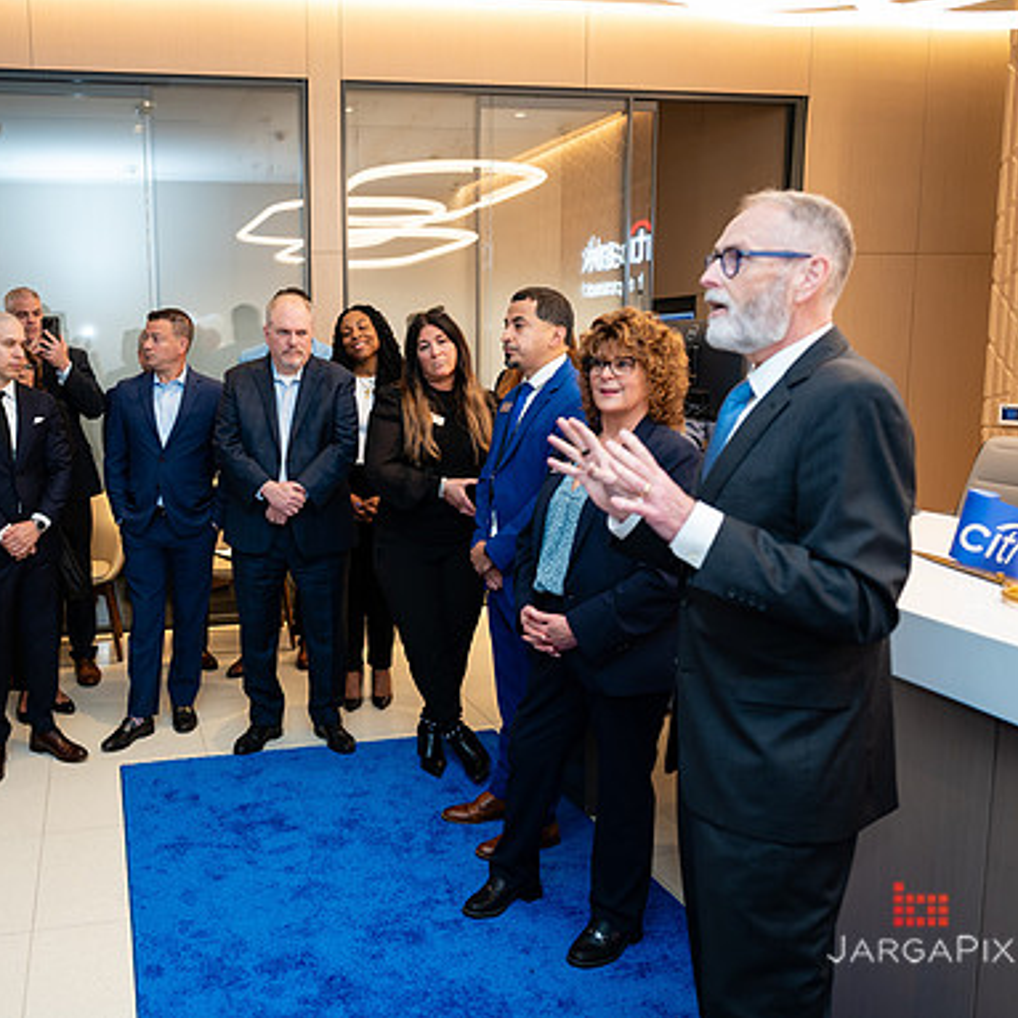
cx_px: 311
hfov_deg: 51.2
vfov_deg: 52.5
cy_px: 508
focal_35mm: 31
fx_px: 1031
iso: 500
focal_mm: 24
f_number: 3.2
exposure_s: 1/200
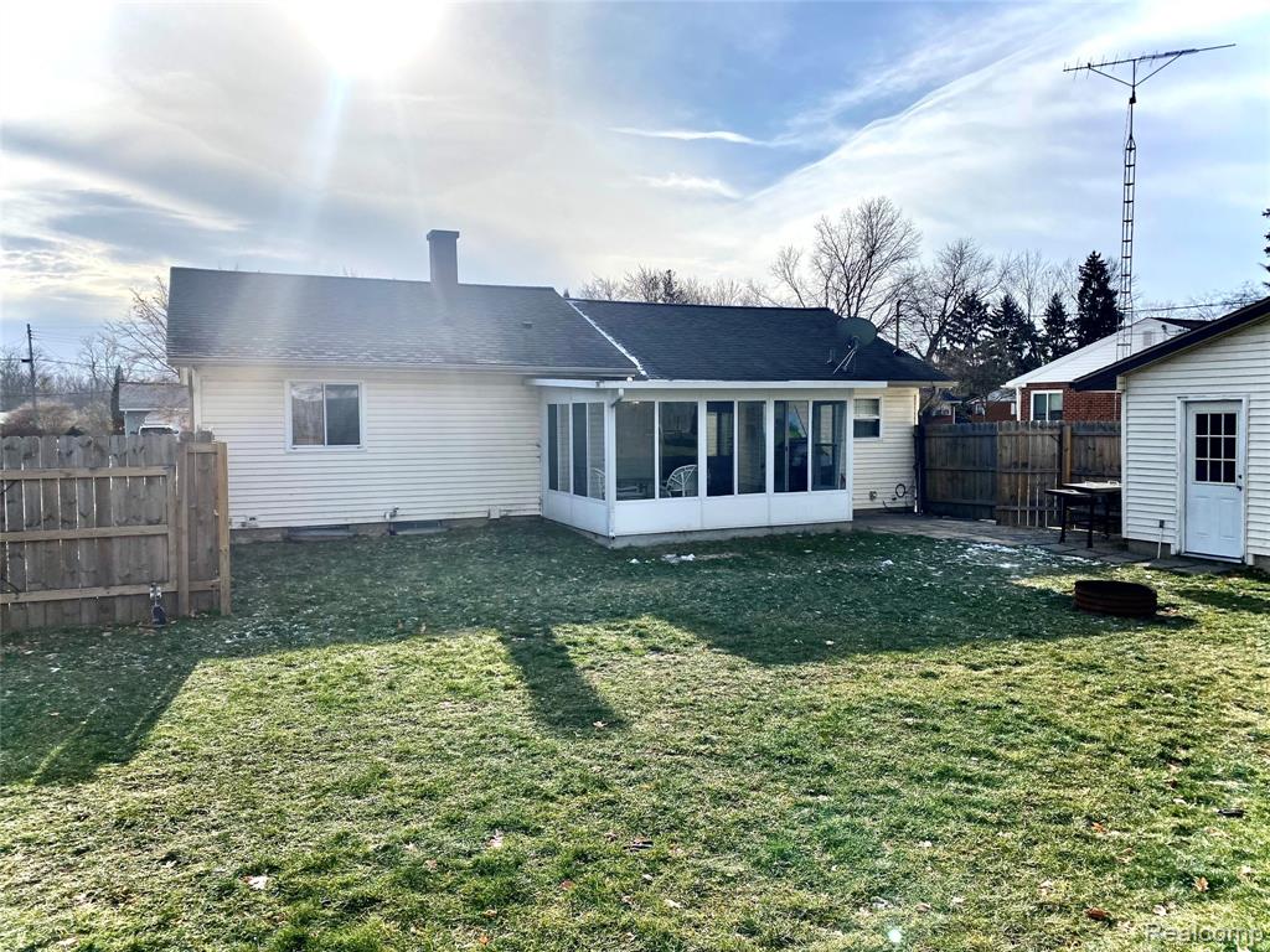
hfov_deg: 67.3
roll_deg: +0.2
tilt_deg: -3.1
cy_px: 476
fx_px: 954
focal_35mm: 26
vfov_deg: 53.1
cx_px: 635
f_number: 1.8
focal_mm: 4.25
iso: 32
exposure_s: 1/6061
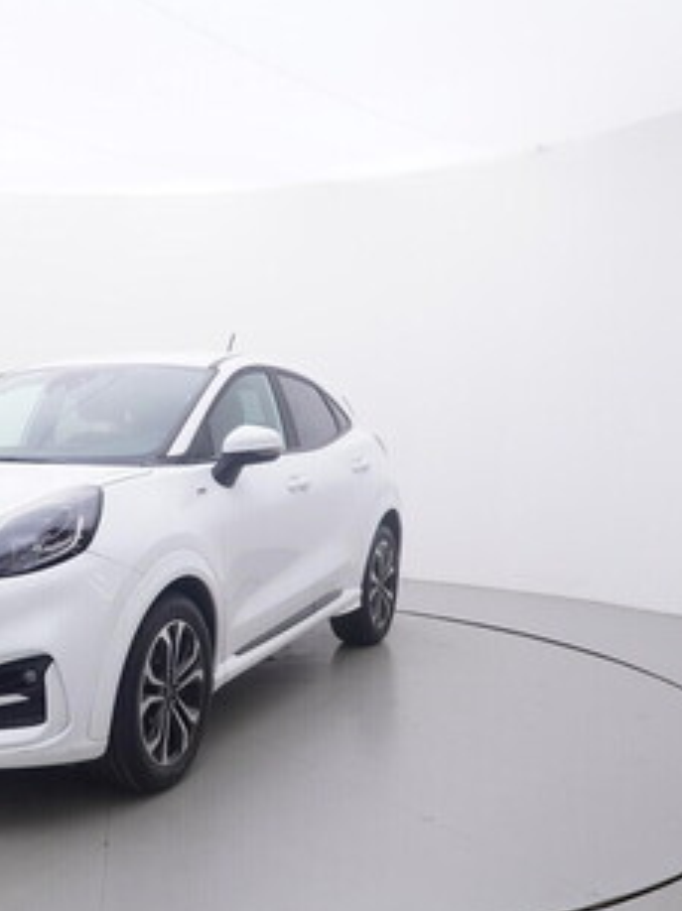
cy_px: 543
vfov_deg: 47.8
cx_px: 49
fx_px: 1022
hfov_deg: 34.5
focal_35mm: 39
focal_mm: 15
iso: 200
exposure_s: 1/80
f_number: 5
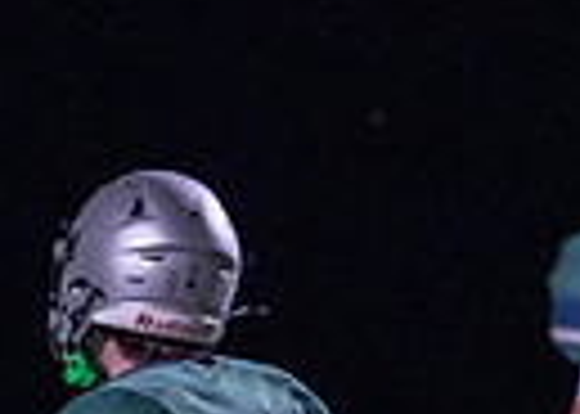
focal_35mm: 1684
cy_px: 515
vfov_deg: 0.9
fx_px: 27725
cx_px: -543
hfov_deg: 1.2
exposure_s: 1/1000
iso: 3200
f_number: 2.8
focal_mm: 200
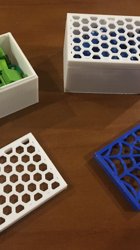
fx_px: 284
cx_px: 64
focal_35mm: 43
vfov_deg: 47.4
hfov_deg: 27.7
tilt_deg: -62.3
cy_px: 125
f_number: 2.2
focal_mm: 4.15
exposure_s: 1/15
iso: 250
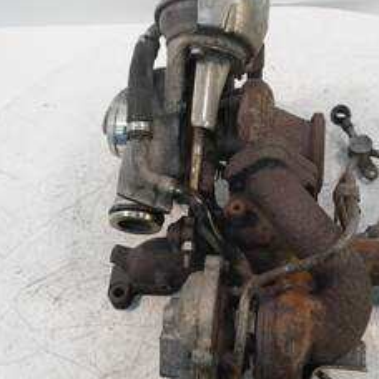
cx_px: 233
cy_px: 186
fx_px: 644
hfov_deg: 32.7
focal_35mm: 52
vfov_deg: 32.8
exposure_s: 1/60
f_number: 3.5
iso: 500
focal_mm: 14
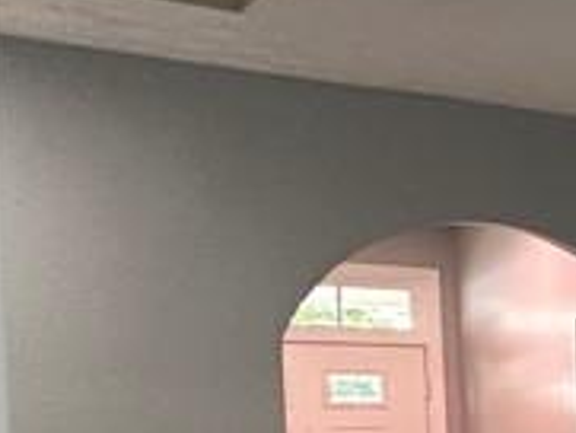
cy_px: 465
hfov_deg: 12.5
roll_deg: +0.9
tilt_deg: -1.1
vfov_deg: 18.1
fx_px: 1315
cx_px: 1620
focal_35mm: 79
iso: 250
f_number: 2.2
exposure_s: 1/120
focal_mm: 2.22
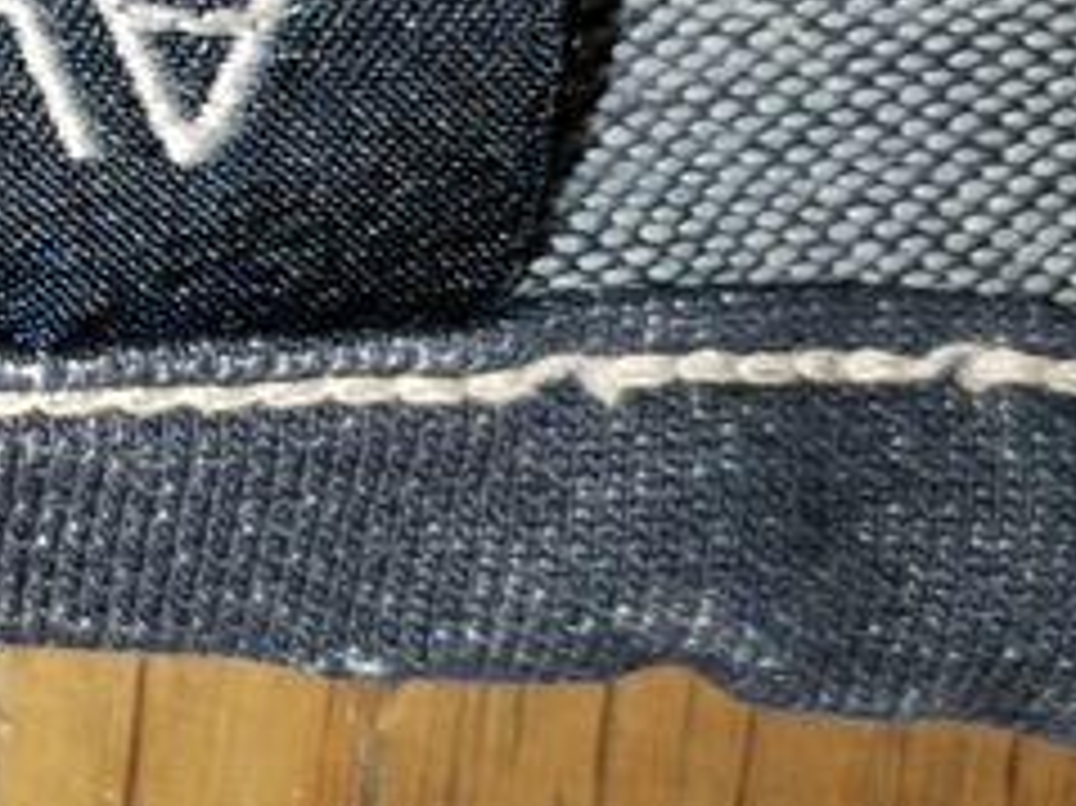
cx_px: -662
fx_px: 3386
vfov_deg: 13.5
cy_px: 221
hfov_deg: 16.1
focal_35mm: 109
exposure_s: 1/50
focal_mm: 4.75
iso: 231
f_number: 1.8
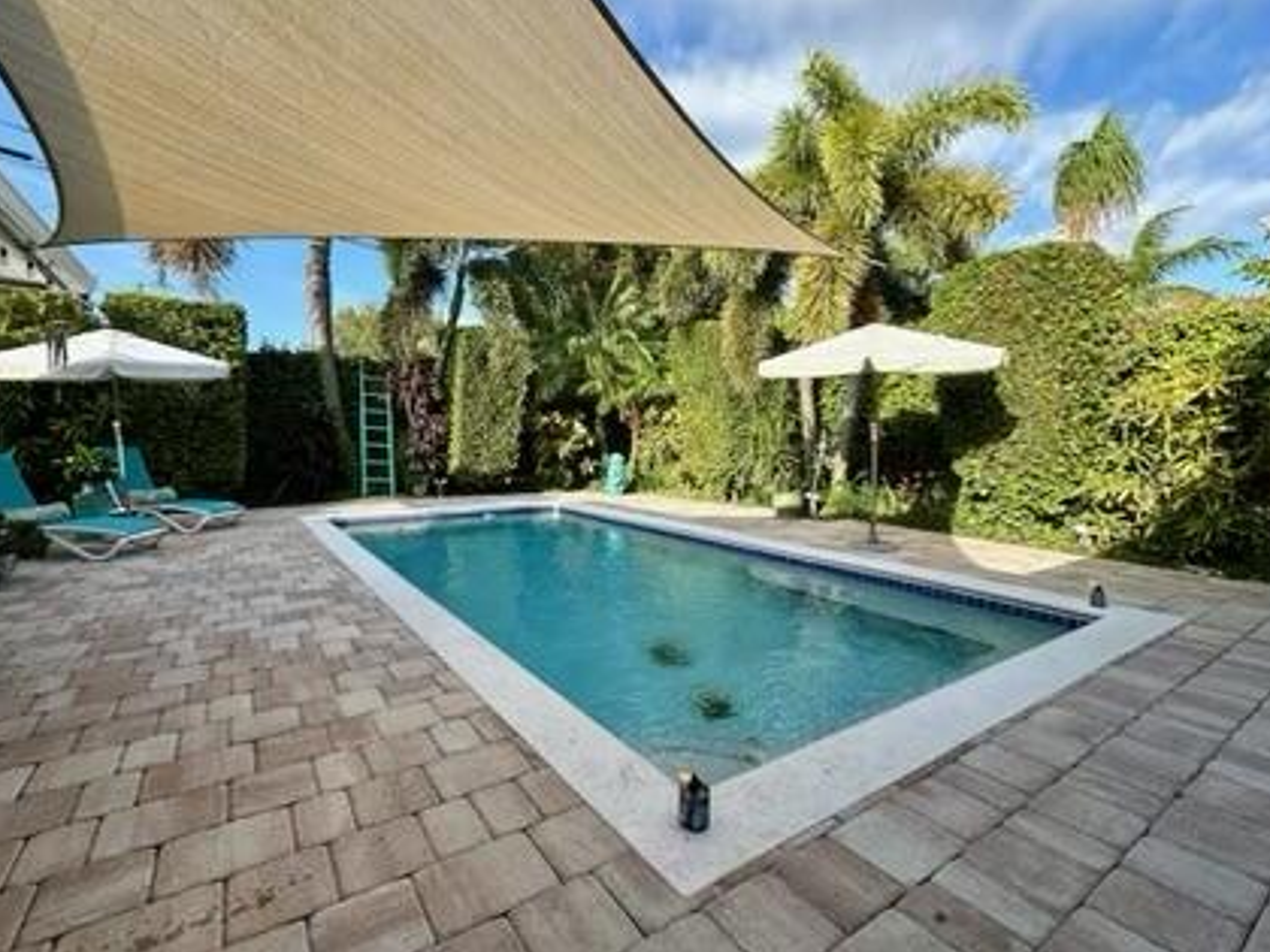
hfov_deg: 94.4
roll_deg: -1.0
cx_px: 593
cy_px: 438
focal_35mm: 16
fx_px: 587
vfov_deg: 78.0
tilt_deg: -0.8
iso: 40
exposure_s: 1/553
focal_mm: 2.22
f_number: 2.2
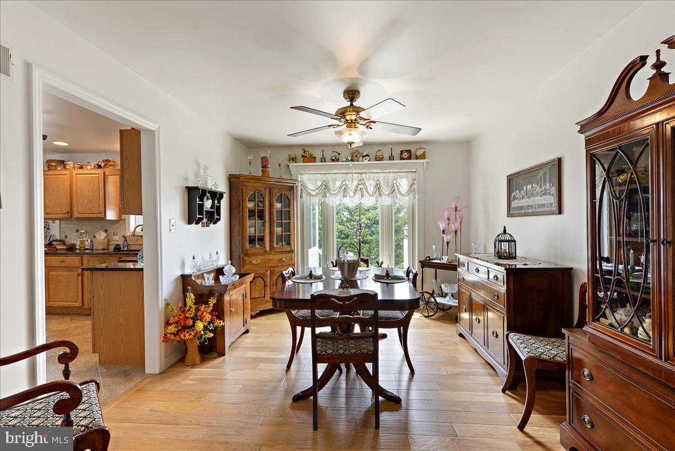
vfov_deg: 73.8
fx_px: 300
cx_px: 338
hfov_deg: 96.7
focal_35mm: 16
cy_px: 226
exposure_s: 1/1.25
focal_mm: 16
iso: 100
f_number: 10
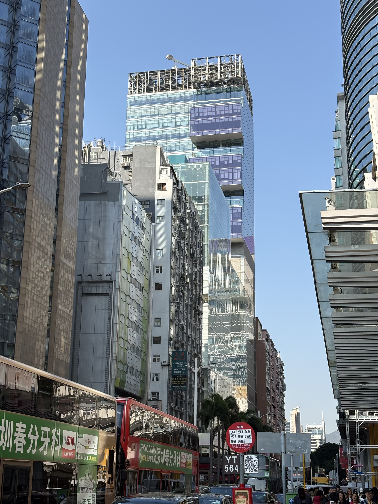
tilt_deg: +16.9
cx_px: 189
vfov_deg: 36.8
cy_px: 252
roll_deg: -0.8
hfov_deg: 28.0
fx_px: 757
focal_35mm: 52
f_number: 1.6
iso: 32
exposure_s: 1/2212
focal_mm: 5.96
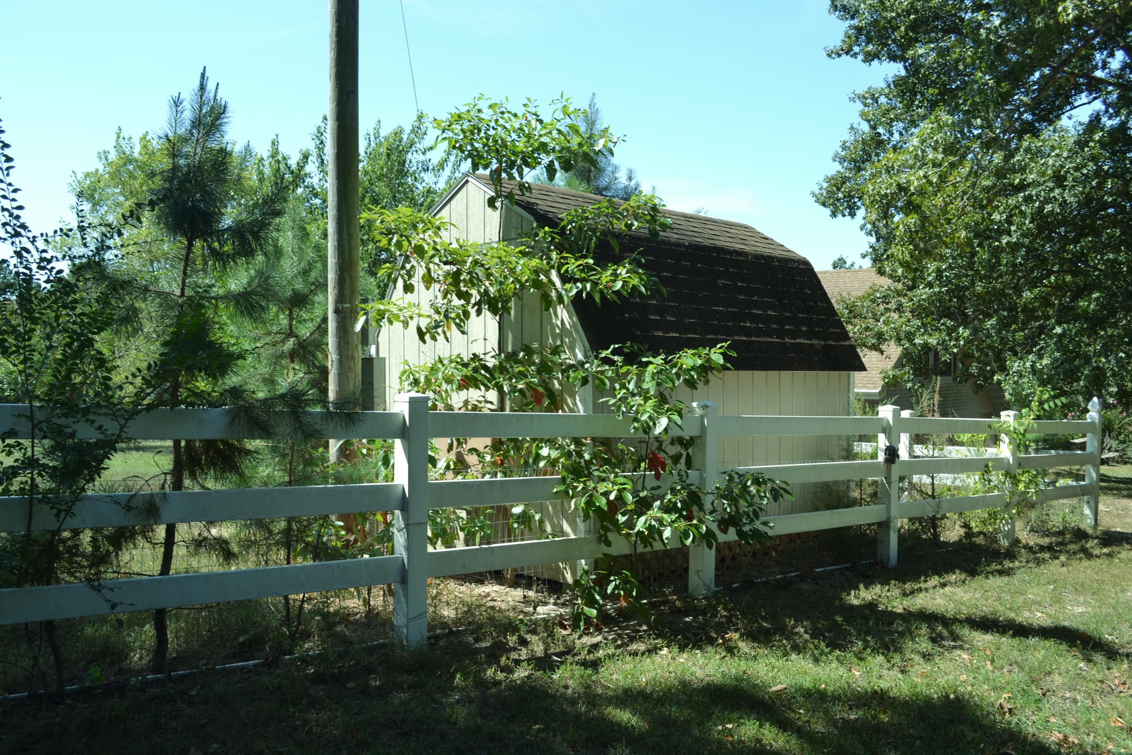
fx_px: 943
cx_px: 566
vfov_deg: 43.6
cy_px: 378
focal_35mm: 30
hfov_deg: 61.9
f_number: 6.3
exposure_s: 1/160
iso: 100
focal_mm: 20
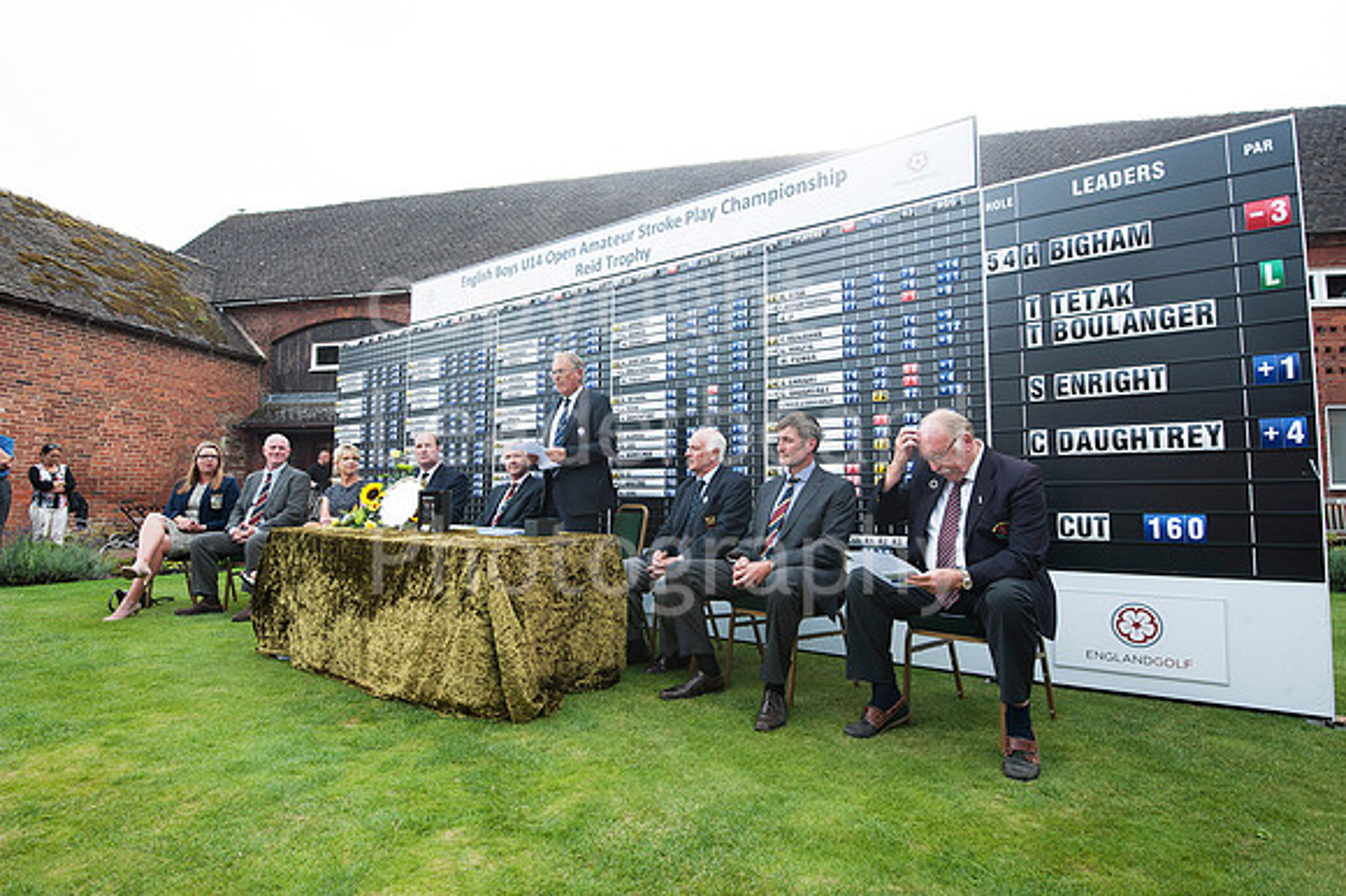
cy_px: 448
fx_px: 710
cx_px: 673
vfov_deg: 64.5
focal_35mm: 19
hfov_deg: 86.9
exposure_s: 1/400
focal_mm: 19
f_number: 7.1
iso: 400
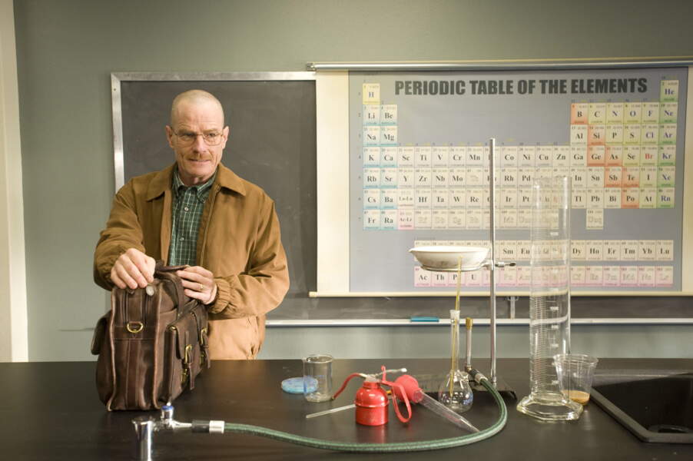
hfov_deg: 54.5
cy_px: 230
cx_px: 346
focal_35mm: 35
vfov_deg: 37.8
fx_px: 673
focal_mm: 35
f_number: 4
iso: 1000
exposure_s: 1/100
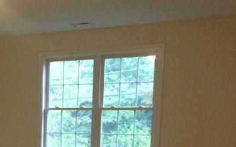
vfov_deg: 16.3
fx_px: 495
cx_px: -43
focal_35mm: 77
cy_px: 174
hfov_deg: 24.4
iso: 160
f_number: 2.2
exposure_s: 1/30
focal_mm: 4.12
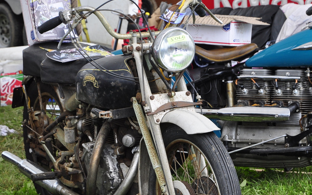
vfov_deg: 9.2
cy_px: 144
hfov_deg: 14.6
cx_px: 176
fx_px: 1216
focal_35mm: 143
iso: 400
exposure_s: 1/160
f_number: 8
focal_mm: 62
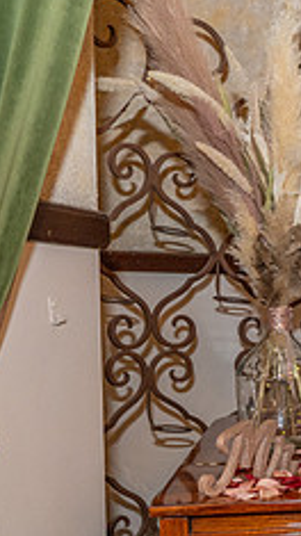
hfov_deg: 15.8
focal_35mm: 62
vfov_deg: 33.2
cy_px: 396
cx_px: 581
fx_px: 881
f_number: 2.8
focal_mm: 24
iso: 1600
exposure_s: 1/200
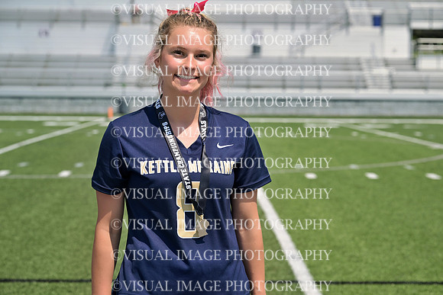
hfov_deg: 21.2
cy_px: 148
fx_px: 1182
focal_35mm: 96
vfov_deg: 14.3
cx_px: 222
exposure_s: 1/640
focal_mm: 96
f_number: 6.3
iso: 125
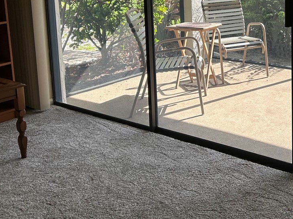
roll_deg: +1.1
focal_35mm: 57
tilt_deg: -8.4
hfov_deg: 32.4
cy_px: 24
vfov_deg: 24.9
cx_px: 254
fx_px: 482
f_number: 1.5
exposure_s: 1/763
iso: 50
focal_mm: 5.7
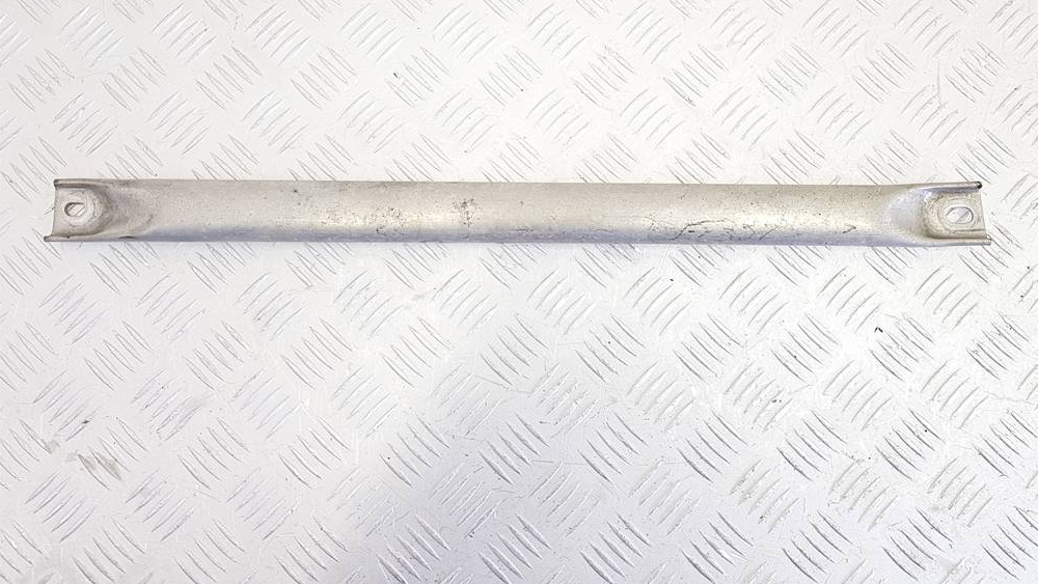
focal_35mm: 29
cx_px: 525
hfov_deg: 66.1
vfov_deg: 39.7
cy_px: 192
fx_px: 798
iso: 50
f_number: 1.7
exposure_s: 1/50
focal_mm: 4.2
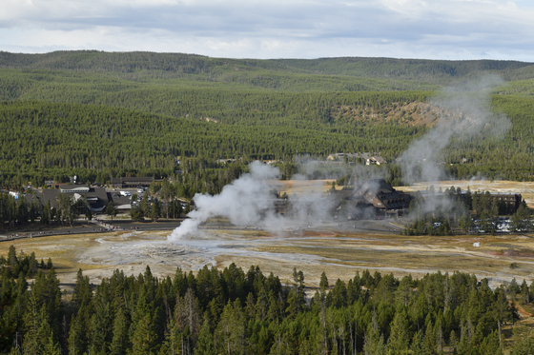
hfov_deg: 27.0
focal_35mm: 75
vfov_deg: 18.2
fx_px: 1112
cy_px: 178
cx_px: 267
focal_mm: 75
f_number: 11
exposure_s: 1/80
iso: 110
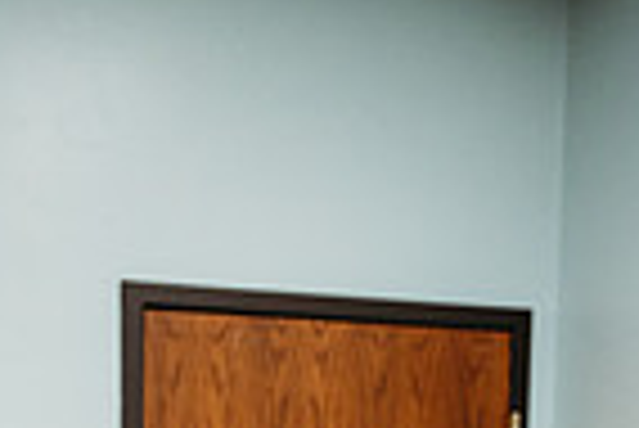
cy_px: 824
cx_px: 0
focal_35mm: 98
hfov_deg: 20.2
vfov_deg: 12.5
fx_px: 1741
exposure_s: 1/320
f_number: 3.2
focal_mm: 24
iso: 2000
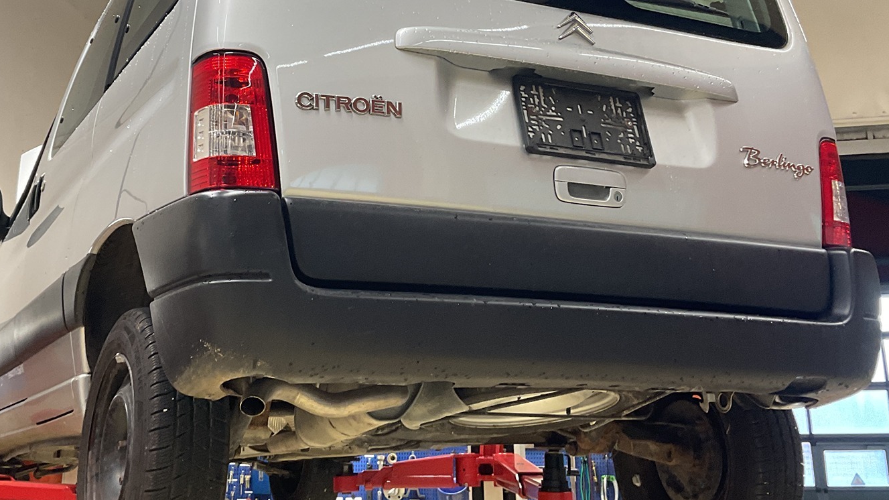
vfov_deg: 24.5
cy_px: 88
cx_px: 380
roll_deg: +0.0
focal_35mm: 48
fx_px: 1131
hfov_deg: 42.8
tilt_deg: +17.9
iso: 64
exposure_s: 1/60
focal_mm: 3
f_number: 1.8
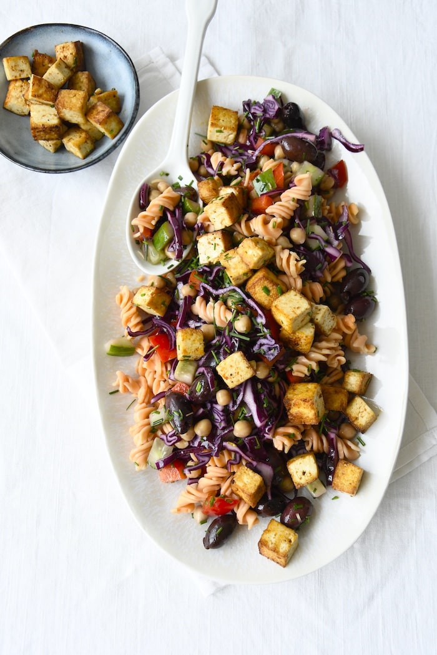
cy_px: 328
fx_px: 674
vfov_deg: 51.9
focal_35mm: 37
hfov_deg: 35.9
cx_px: 218
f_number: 8
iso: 200
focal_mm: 25
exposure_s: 1/90
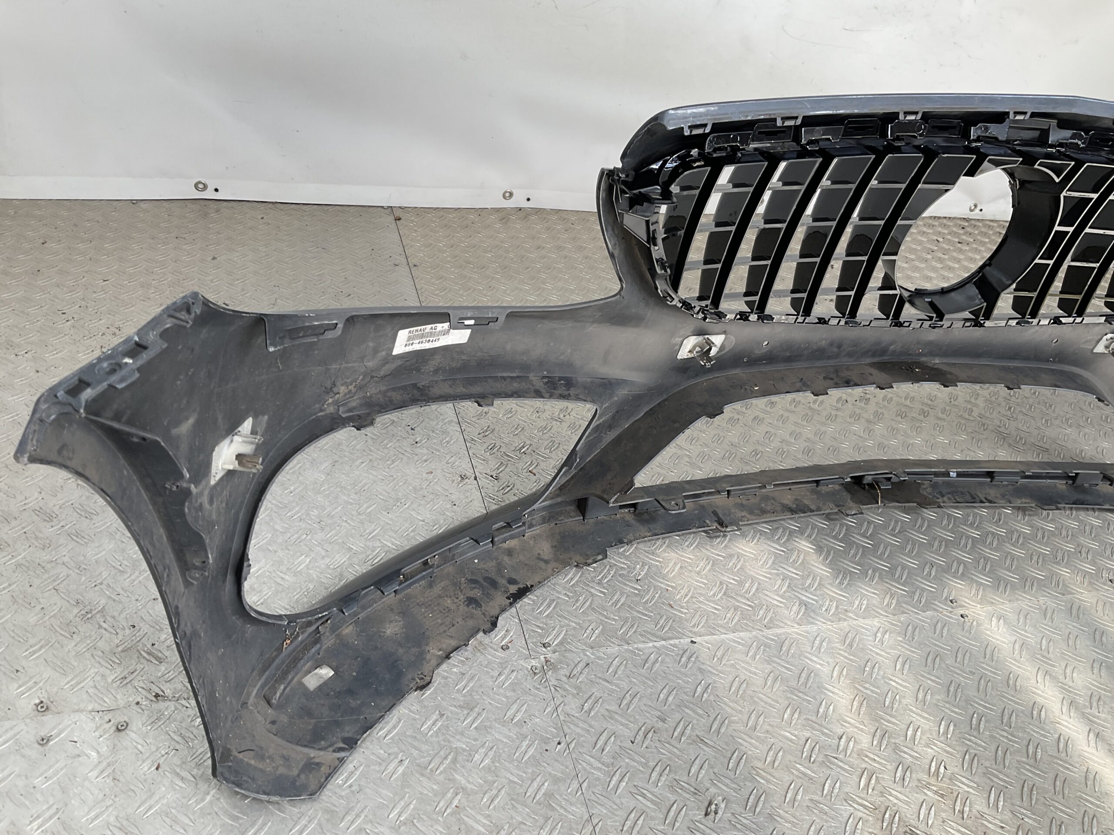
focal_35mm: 29
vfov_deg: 48.2
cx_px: 557
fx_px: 933
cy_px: 418
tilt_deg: -33.0
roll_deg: -12.5
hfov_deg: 61.7
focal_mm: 3
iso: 16
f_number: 1.8
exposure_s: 1/216
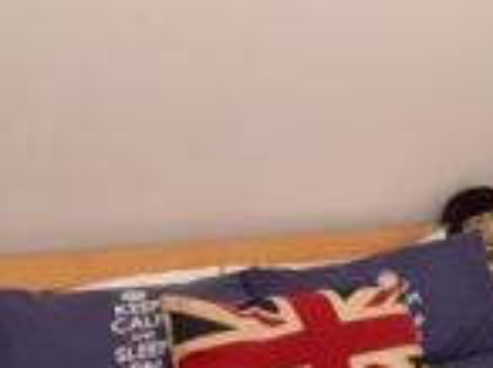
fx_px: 924
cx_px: 891
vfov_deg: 22.5
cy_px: 140
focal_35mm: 65
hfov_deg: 20.6
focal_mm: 10
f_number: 16
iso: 400
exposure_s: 1/200
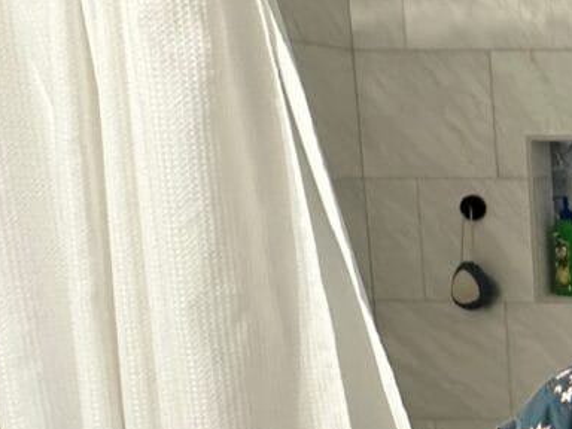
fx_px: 925
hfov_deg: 24.4
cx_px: 913
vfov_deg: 26.0
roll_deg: -0.4
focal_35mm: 56
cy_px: 284
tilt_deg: -9.5
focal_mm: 2.22
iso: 500
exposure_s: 1/60
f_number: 2.2
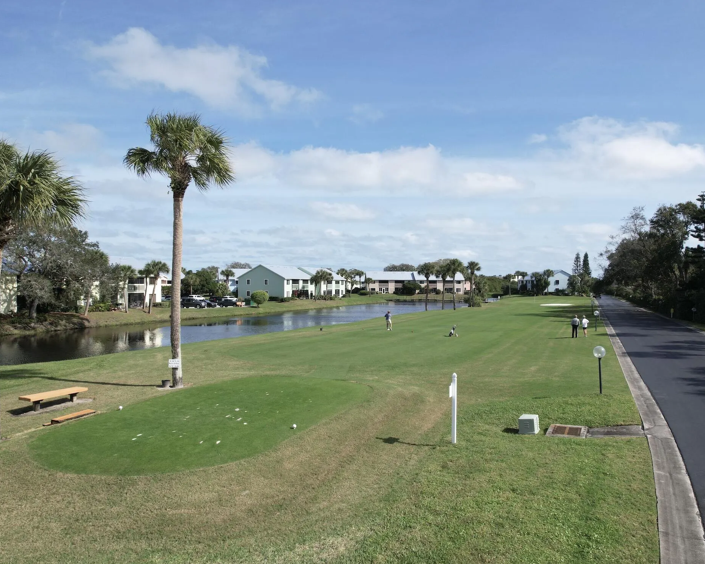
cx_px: 374
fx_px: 522
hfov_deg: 68.0
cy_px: 284
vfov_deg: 56.8
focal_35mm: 25
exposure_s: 1/2000
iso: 100
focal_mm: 8.38
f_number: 2.8
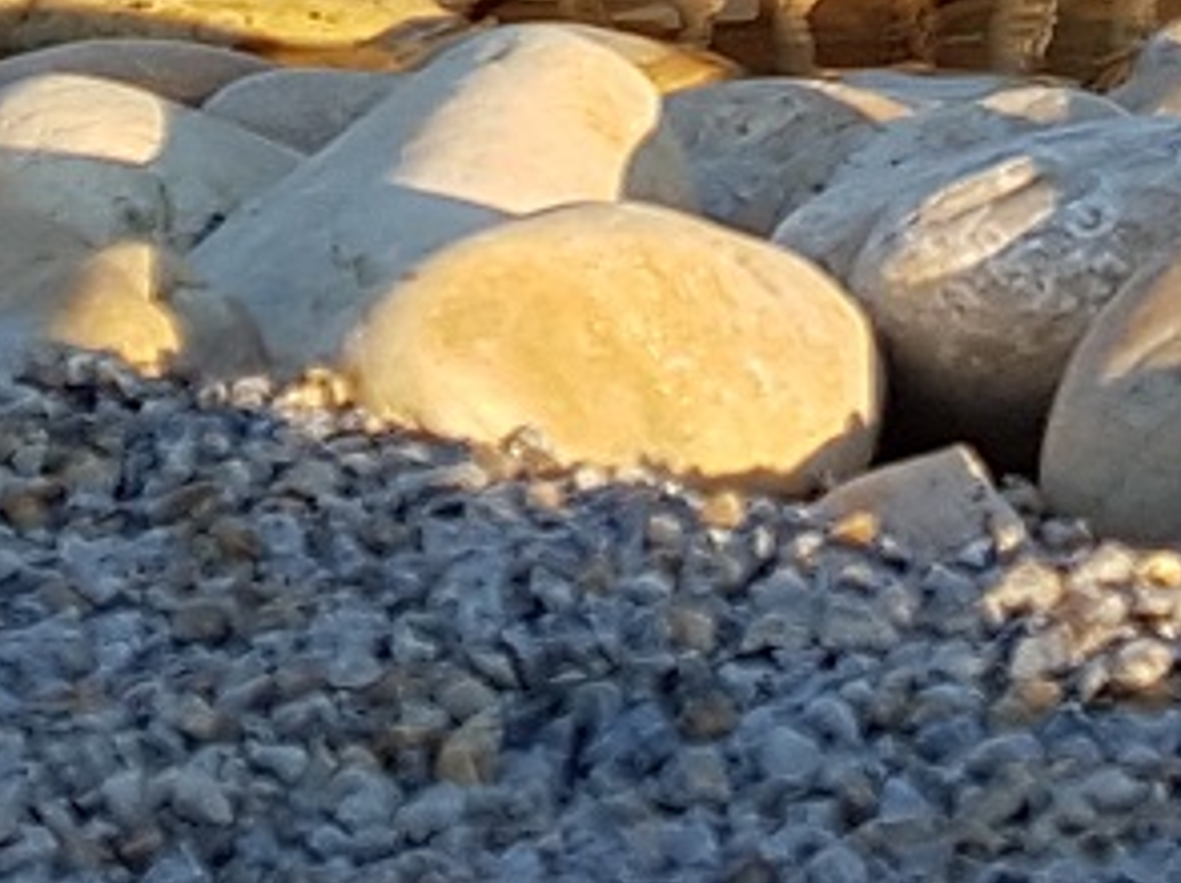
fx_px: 6034
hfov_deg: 11.0
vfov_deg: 7.7
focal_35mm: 177
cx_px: 1386
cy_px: -1341
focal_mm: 4.2
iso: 50
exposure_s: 1/602
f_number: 1.7
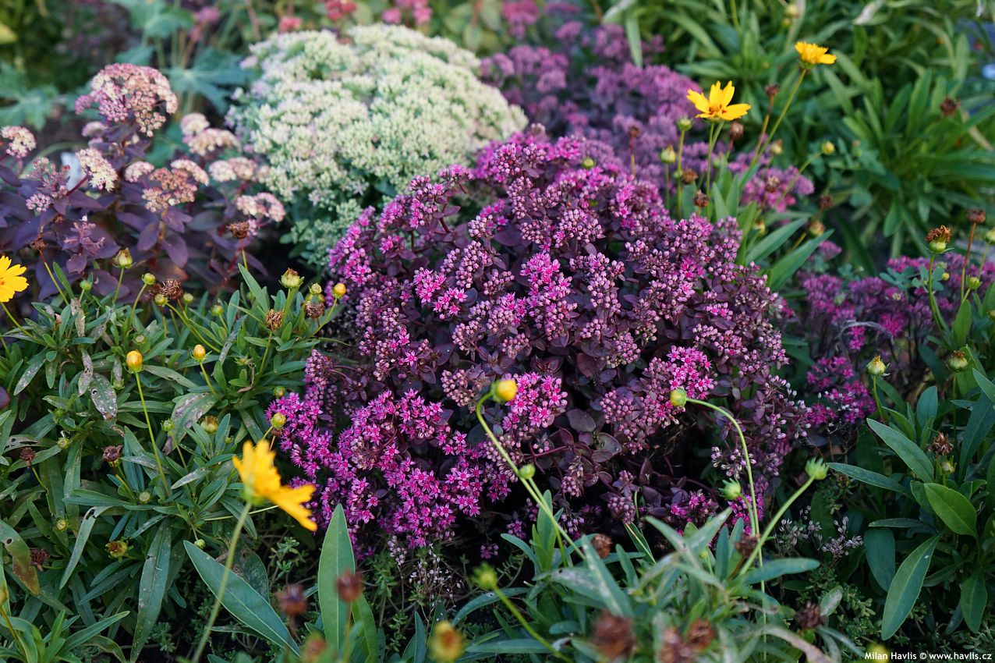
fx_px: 1022
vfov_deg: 35.9
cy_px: 332
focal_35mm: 37
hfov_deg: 51.9
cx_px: 498
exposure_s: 1/160
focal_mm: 37
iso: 500
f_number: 4
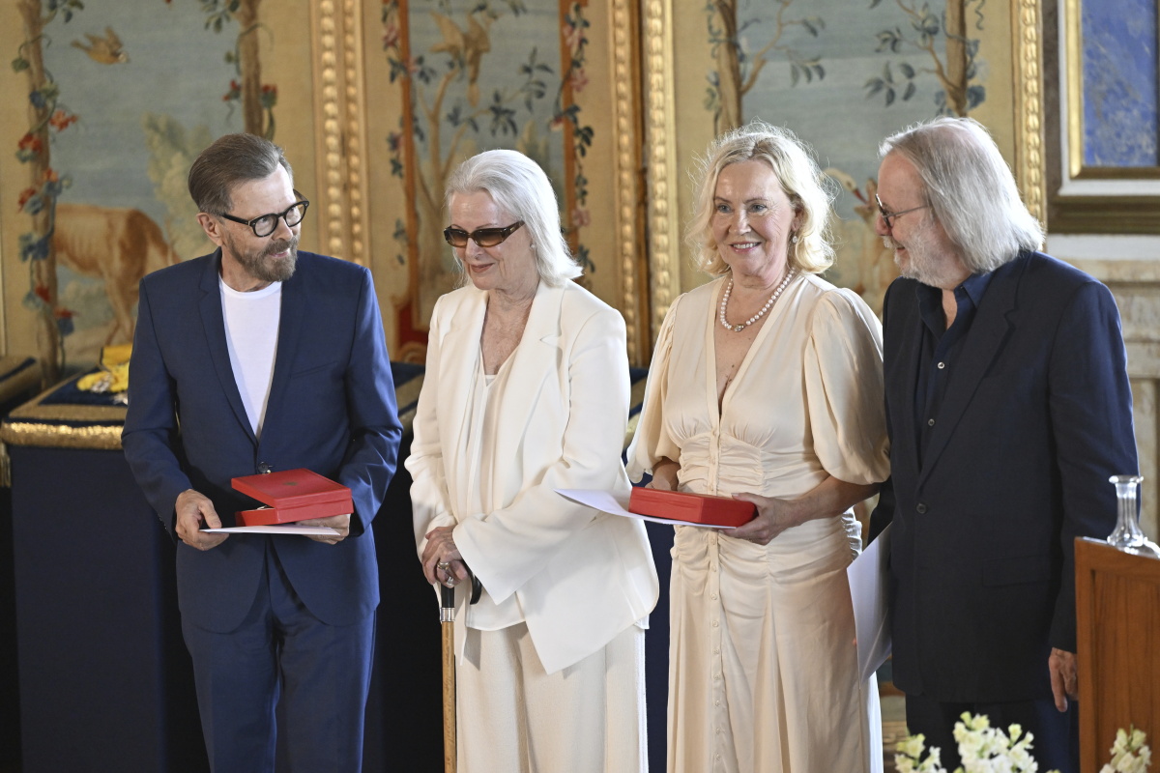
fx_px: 4833
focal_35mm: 150
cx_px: 580
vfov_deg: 9.1
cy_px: 386
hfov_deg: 13.7
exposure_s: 1/400
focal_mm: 150
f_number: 3.5
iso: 4000
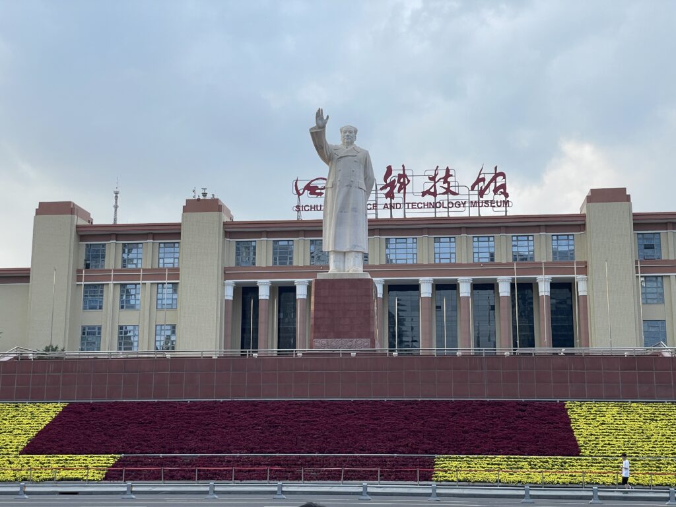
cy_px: 254
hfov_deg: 36.8
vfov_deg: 28.0
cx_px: 338
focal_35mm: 52
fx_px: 1015
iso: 25
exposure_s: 1/333
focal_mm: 6
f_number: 2
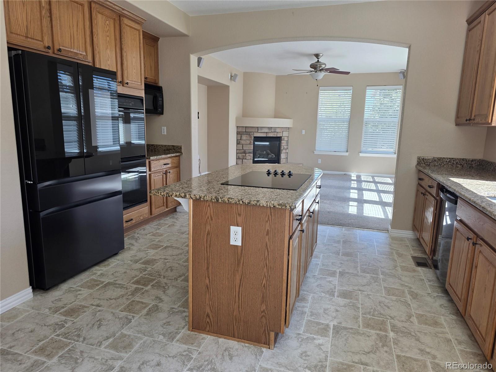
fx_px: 330
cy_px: 186
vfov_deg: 58.9
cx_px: 248
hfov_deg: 73.9
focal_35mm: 23
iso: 50
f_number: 1.7
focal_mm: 6.3
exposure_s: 1/180
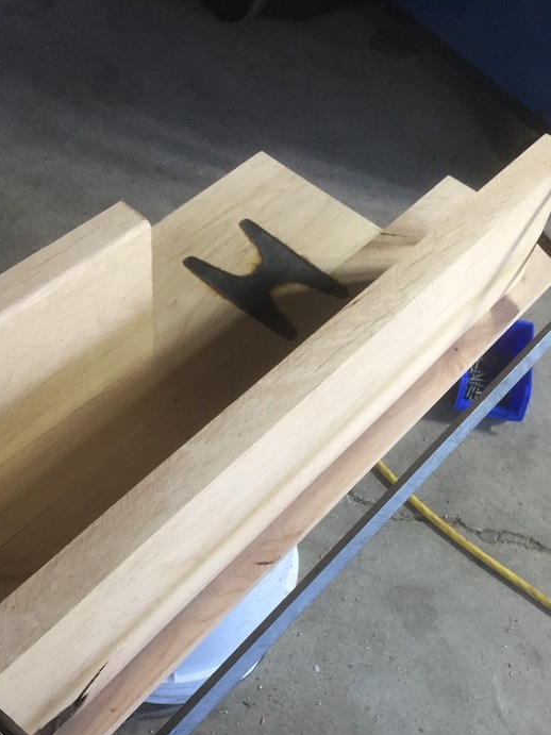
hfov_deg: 33.6
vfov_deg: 43.3
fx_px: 913
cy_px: 484
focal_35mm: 43
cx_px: 279
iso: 125
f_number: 2.2
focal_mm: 4.15
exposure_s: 1/30
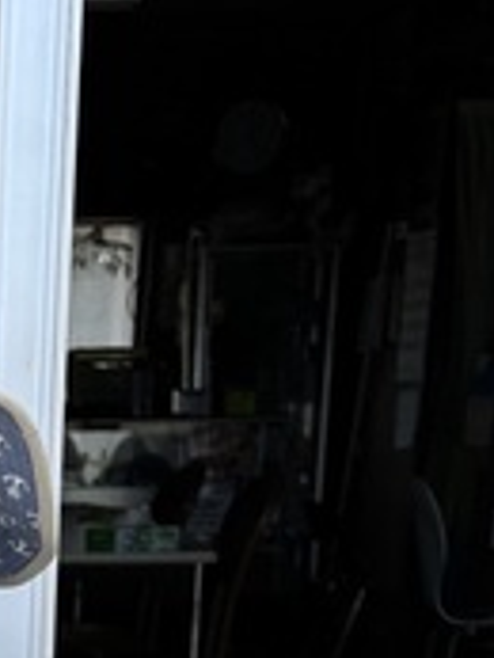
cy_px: 1377
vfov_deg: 13.0
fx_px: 2433
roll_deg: +0.2
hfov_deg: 11.1
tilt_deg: -21.6
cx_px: -293
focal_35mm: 128
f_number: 1.6
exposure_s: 1/1418
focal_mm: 5.96
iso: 50
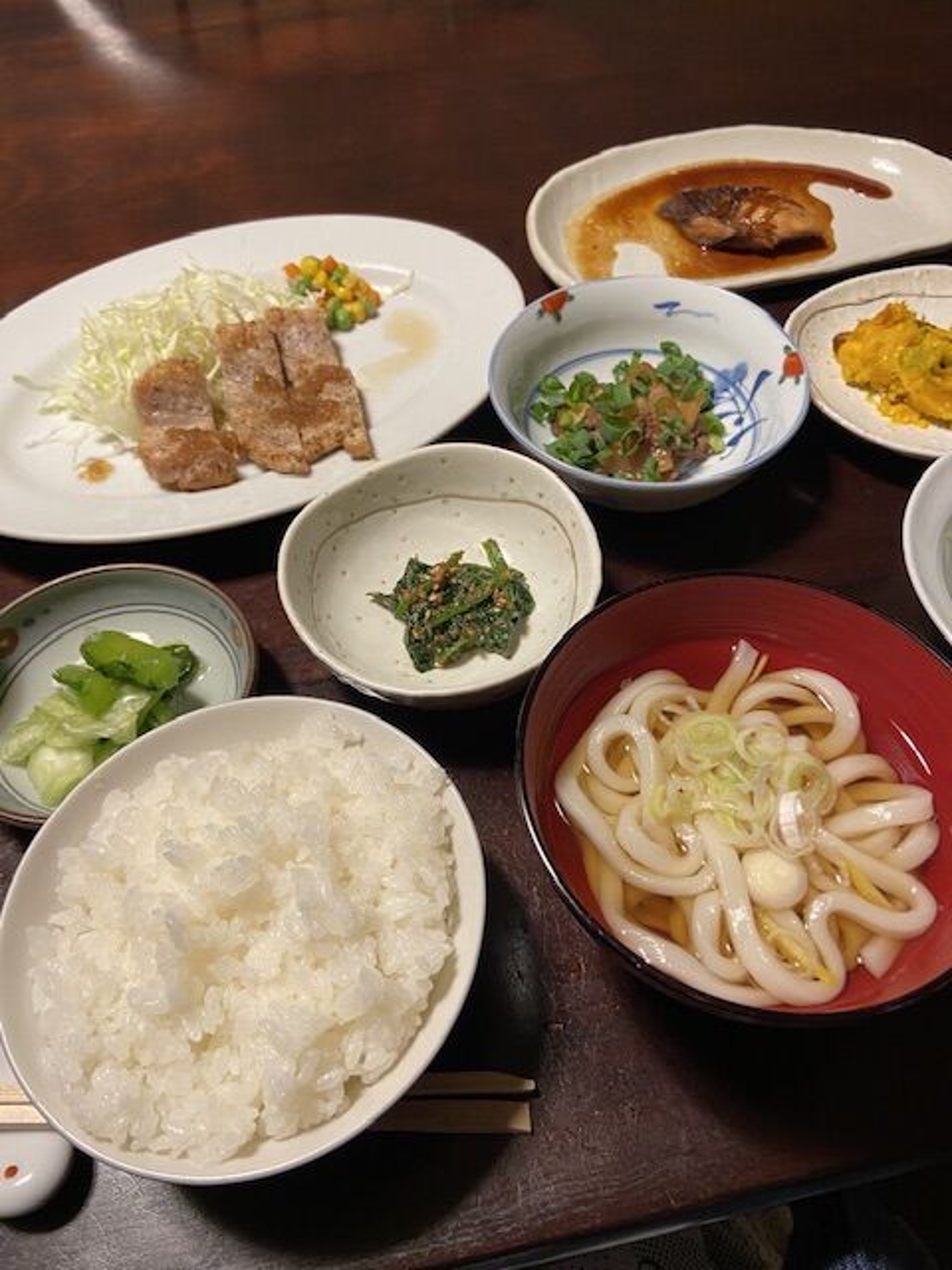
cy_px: 635
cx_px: 476
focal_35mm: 26
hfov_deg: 53.1
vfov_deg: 67.3
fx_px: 953
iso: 125
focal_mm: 4.25
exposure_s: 1/50
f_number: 1.8
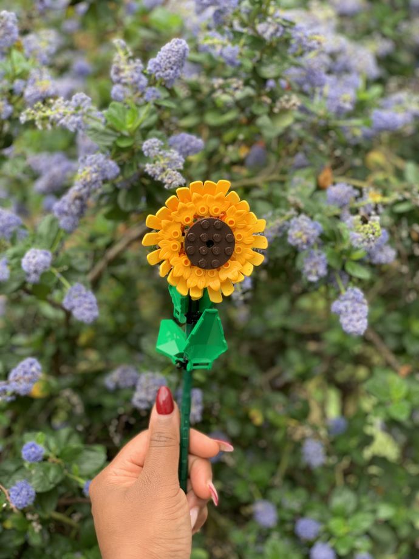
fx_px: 839
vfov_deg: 36.8
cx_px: 210
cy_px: 280
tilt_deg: -37.7
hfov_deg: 28.0
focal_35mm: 52
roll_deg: +0.0
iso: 32
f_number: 2.4
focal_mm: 6
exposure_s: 1/122
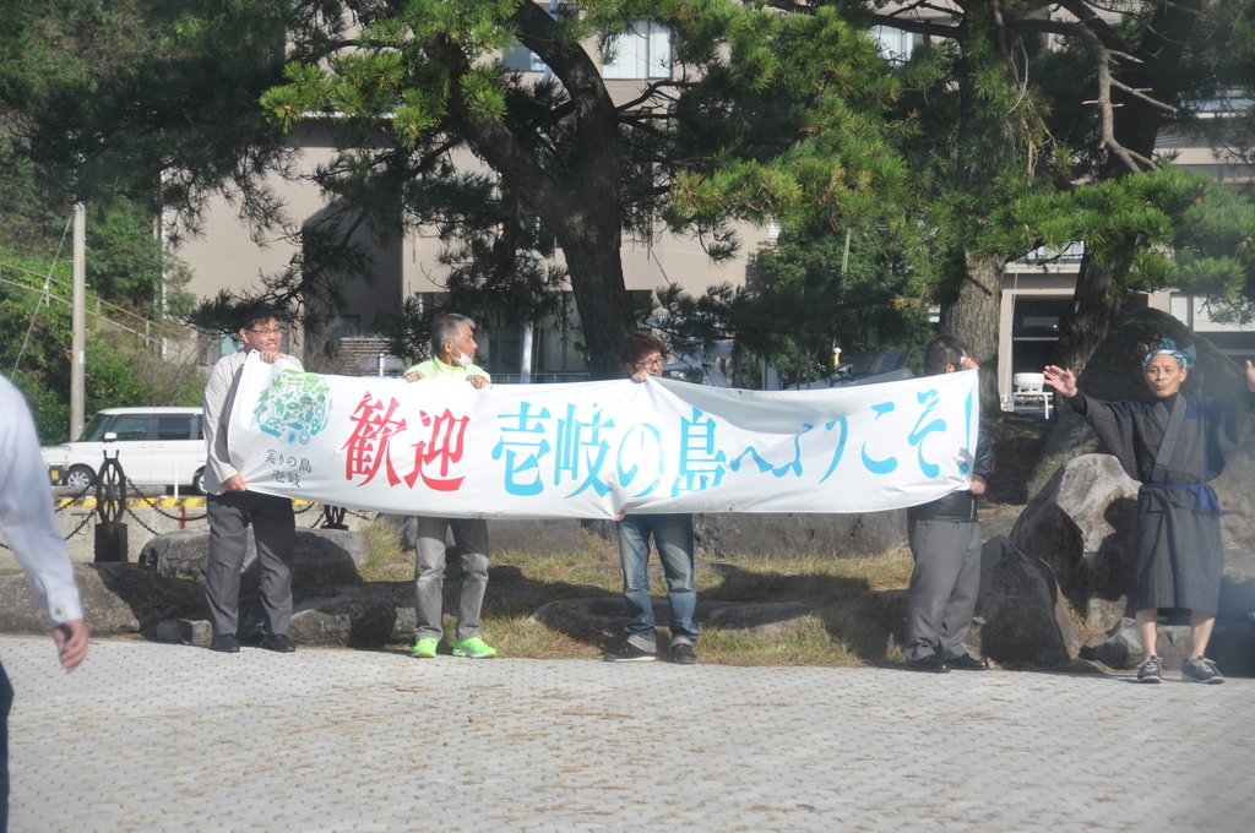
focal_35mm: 123
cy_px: 416
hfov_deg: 16.7
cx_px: 628
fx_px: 4282
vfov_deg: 11.1
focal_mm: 82
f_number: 5.6
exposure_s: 1/500
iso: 200
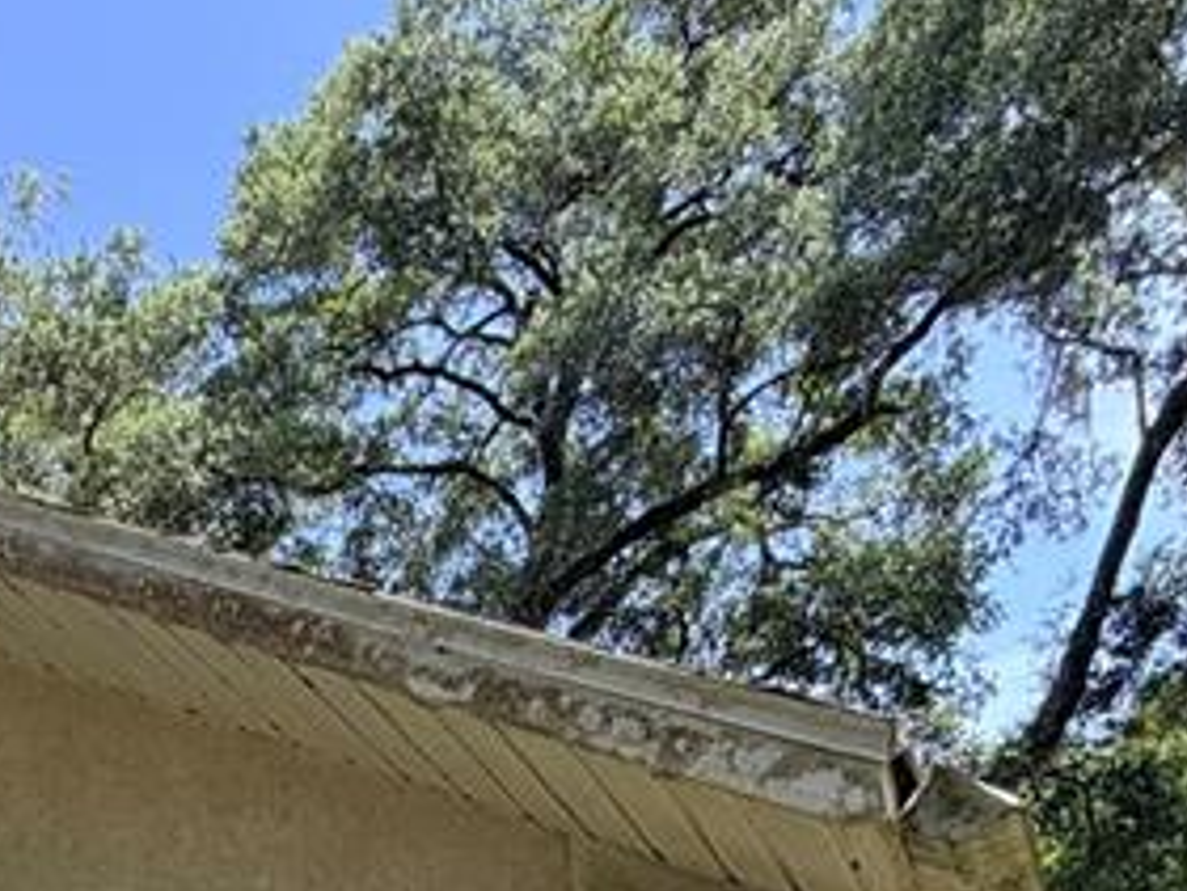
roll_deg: +1.4
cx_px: 72
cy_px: 1406
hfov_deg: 34.9
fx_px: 1750
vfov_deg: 22.4
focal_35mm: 51
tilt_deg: +3.1
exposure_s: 1/482
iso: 64
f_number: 2.2
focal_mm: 2.22
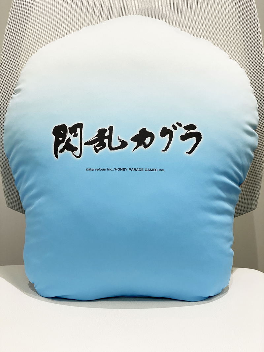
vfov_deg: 36.8
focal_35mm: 52
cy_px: 176
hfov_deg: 28.0
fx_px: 529
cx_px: 132
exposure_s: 1/100
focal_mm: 6
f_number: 2
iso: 80
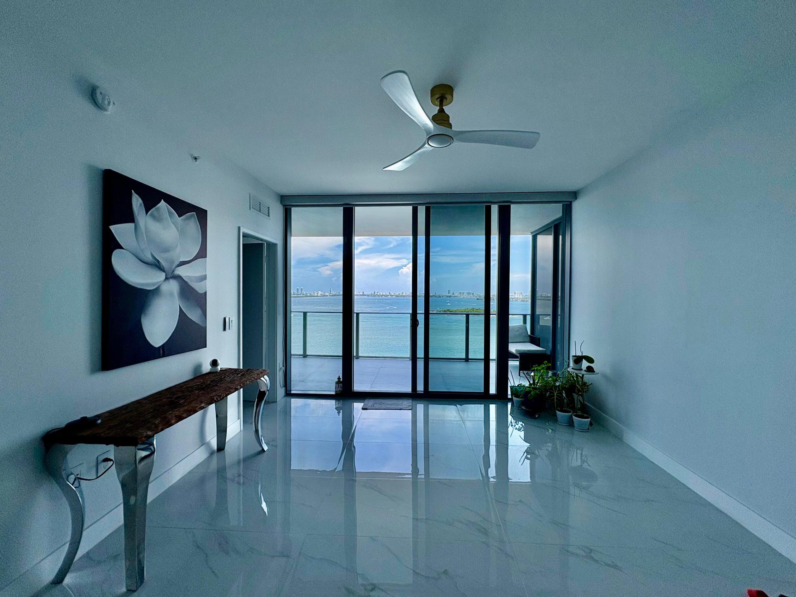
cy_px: 298
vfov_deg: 85.7
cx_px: 398
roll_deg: +0.2
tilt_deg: -0.3
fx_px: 322
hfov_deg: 102.1
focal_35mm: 14
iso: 64
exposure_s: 1/749
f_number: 2.2
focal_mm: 2.22
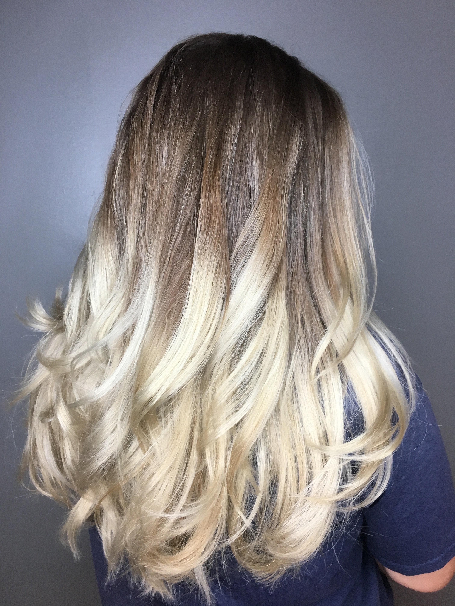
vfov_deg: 61.7
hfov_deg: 48.2
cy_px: 303
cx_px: 228
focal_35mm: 29
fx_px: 508
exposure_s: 1/30
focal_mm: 4.15
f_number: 2.2
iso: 32
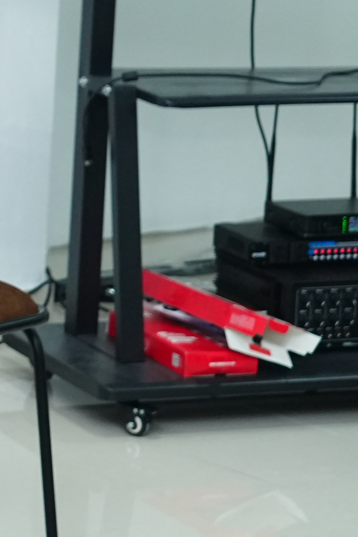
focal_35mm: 180
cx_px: -296
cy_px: -145
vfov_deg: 11.2
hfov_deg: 7.4
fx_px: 2686
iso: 2500
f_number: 5
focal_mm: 46
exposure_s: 1/125
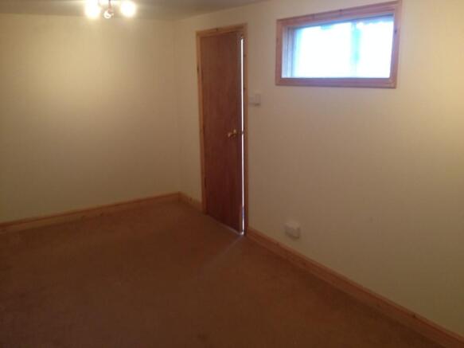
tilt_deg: -14.3
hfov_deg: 52.6
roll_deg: -0.6
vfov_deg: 40.7
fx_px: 469
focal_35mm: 35
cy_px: 174
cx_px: 232
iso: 100
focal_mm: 4.28
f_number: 2.4
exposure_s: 1/20
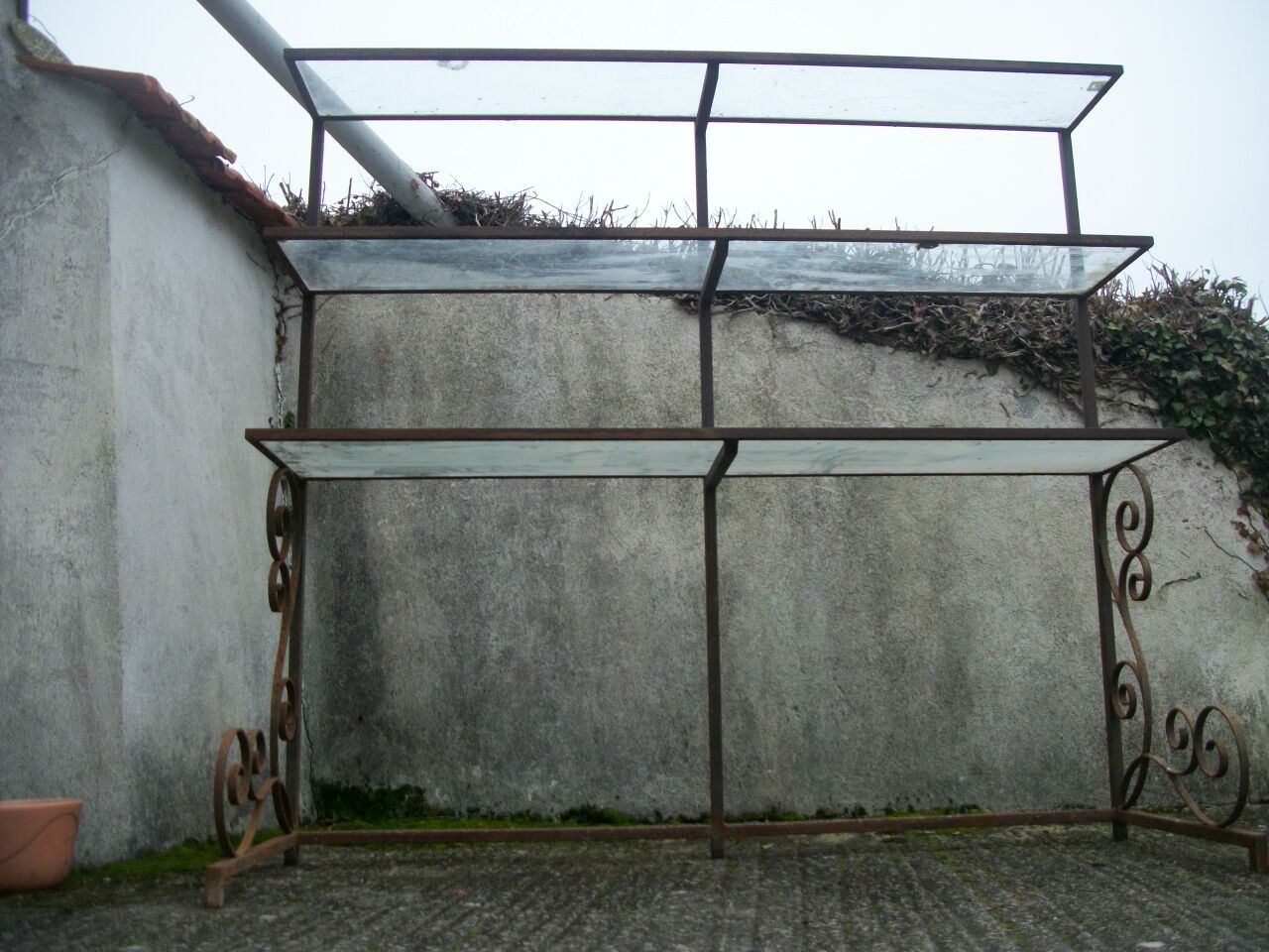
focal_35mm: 32
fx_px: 1173
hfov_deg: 56.8
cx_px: 634
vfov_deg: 44.2
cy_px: 476
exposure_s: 1/250
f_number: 2.9
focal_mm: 5.7
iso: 80
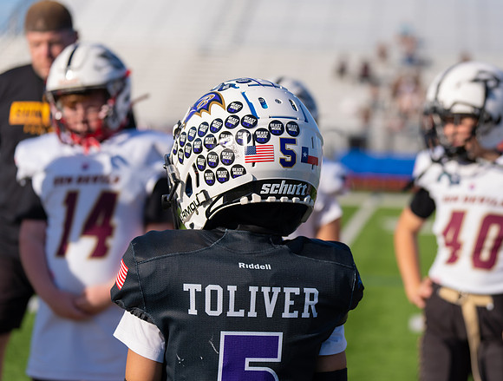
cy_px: 176
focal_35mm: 95
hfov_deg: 20.6
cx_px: 309
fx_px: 1382
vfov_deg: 15.7
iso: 100
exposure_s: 1/1600
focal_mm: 78
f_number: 2.8
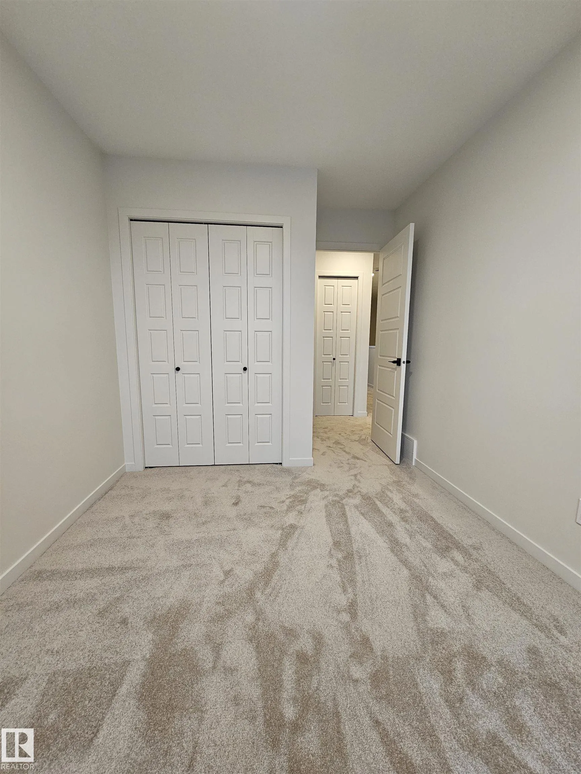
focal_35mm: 13
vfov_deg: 106.2
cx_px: 290
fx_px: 291
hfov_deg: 89.9
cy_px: 387
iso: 200
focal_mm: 2.2
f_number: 2.2
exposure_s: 1/60
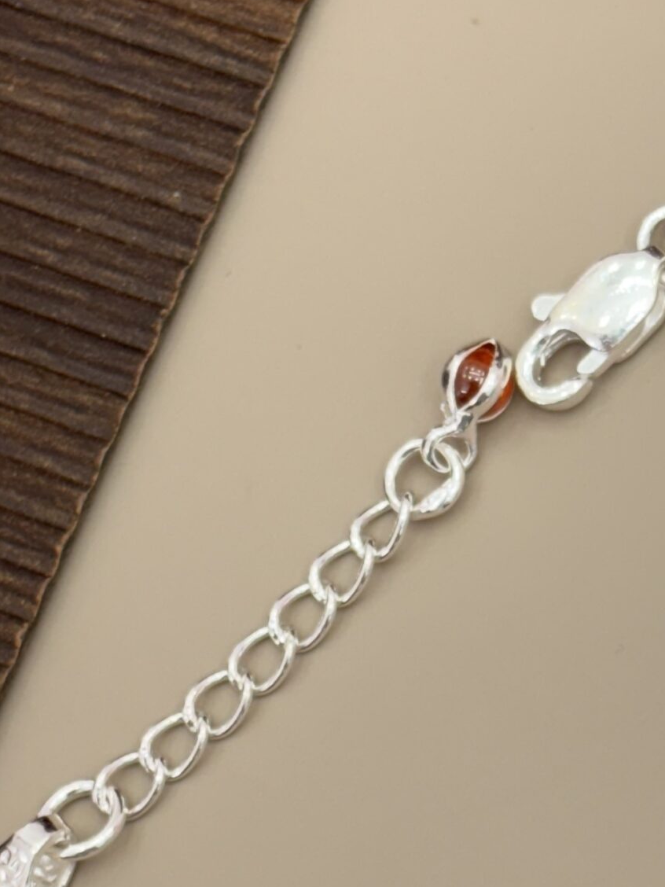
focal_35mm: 118
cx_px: 539
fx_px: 3022
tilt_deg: -69.9
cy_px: 803
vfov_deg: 16.5
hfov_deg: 12.5
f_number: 1.6
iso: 25
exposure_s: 1/128
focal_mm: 5.96
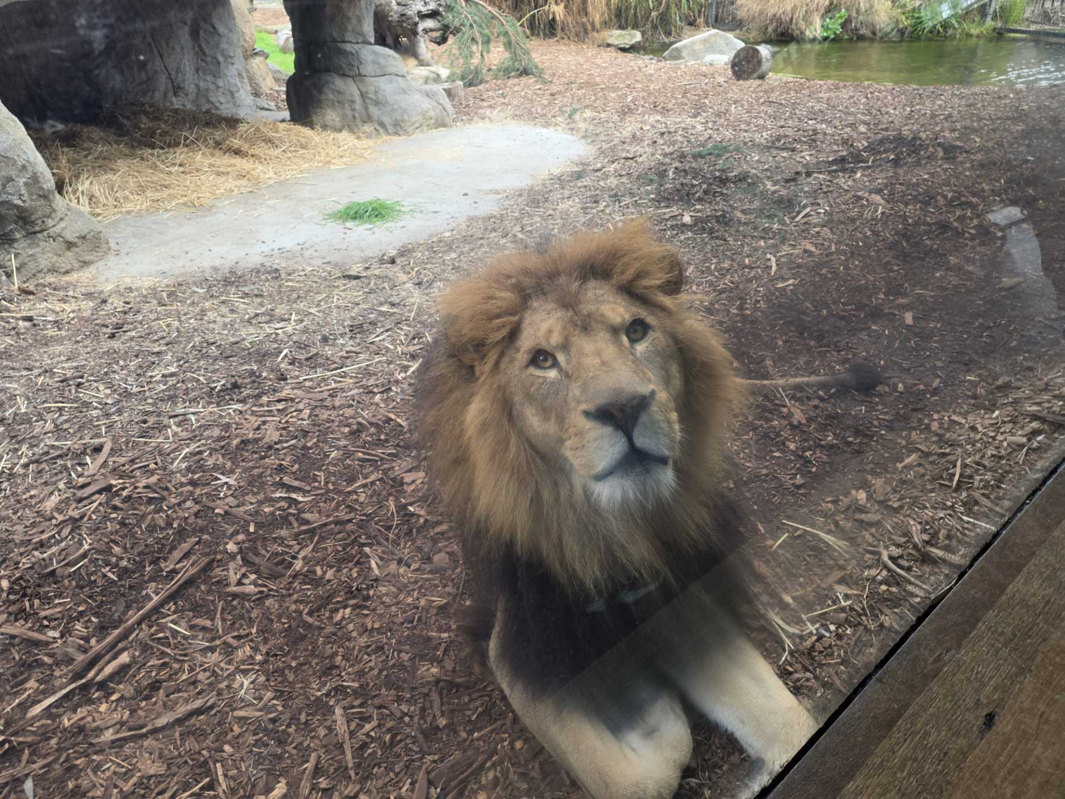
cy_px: 400
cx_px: 532
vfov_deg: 58.9
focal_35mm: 23
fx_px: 708
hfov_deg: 73.9
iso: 80
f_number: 1.7
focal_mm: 6.2
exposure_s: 1/180
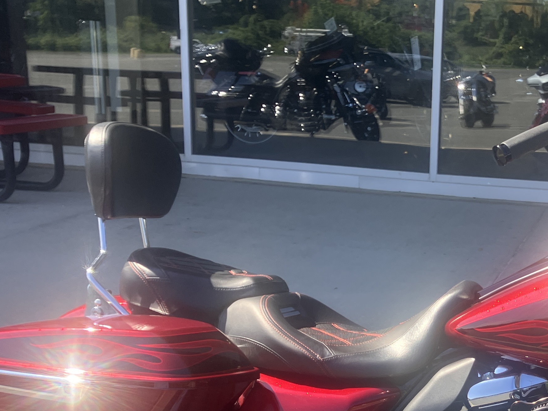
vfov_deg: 22.1
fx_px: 1013
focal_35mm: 64
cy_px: 404
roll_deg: -3.1
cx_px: 486
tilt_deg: -18.3
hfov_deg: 29.1
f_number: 1.8
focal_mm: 3.99
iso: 32
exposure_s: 1/437
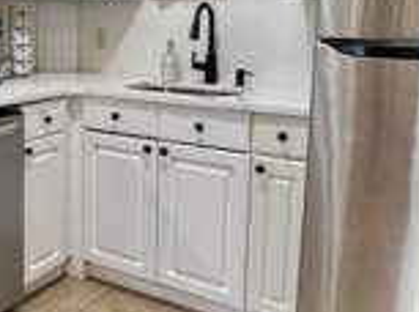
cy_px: 81
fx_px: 531
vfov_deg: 32.2
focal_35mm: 44
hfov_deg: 41.7
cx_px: 101
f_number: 2.2
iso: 250
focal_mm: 2.22
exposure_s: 1/60
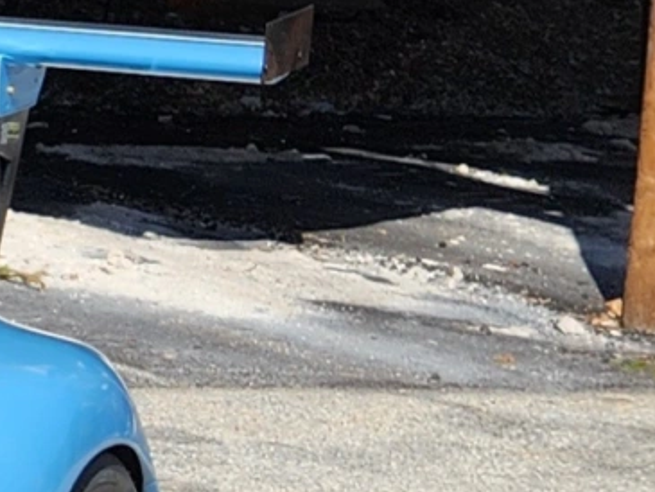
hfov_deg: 12.4
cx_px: -976
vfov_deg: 12.0
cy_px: 551
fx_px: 2290
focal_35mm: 121
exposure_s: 1/2500
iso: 20
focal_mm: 5.4
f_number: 1.8
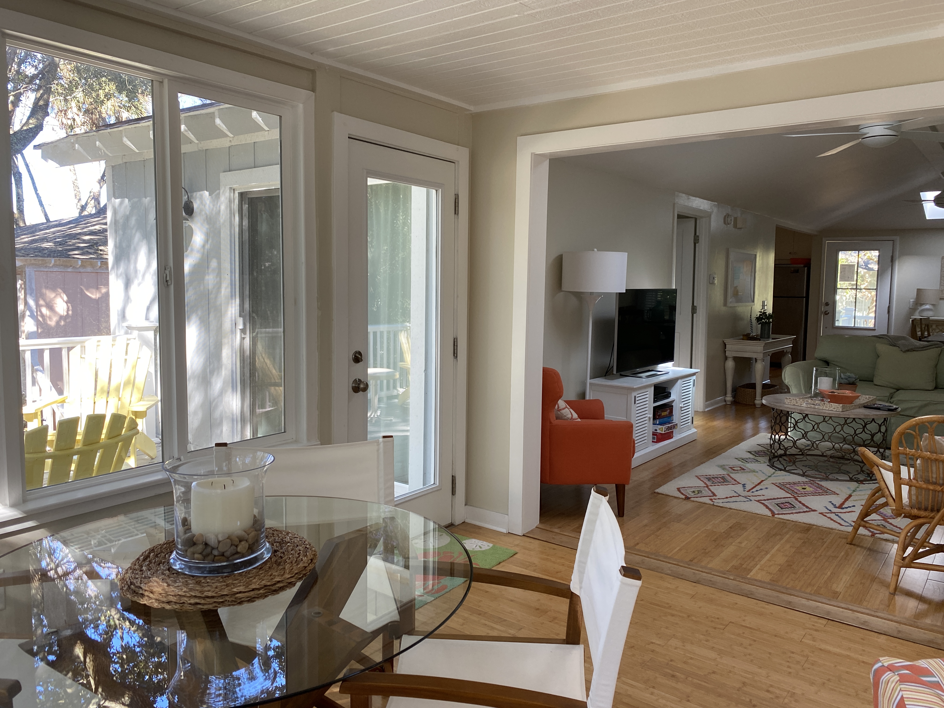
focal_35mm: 26
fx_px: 709
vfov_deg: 53.1
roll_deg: -0.8
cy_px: 354
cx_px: 472
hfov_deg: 67.3
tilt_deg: -5.4
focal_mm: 4.25
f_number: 1.8
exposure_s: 1/121
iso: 64
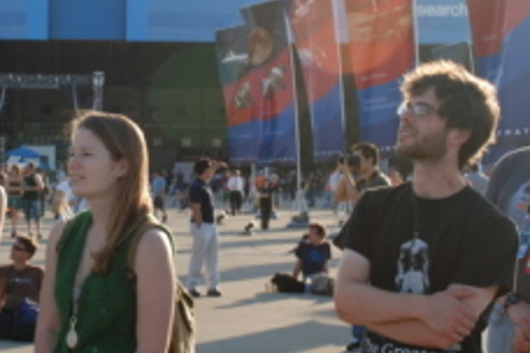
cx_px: 132
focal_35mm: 125
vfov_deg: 11.0
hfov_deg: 16.3
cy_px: 125
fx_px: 1840
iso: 100
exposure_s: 1/125
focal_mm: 38
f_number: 5.6
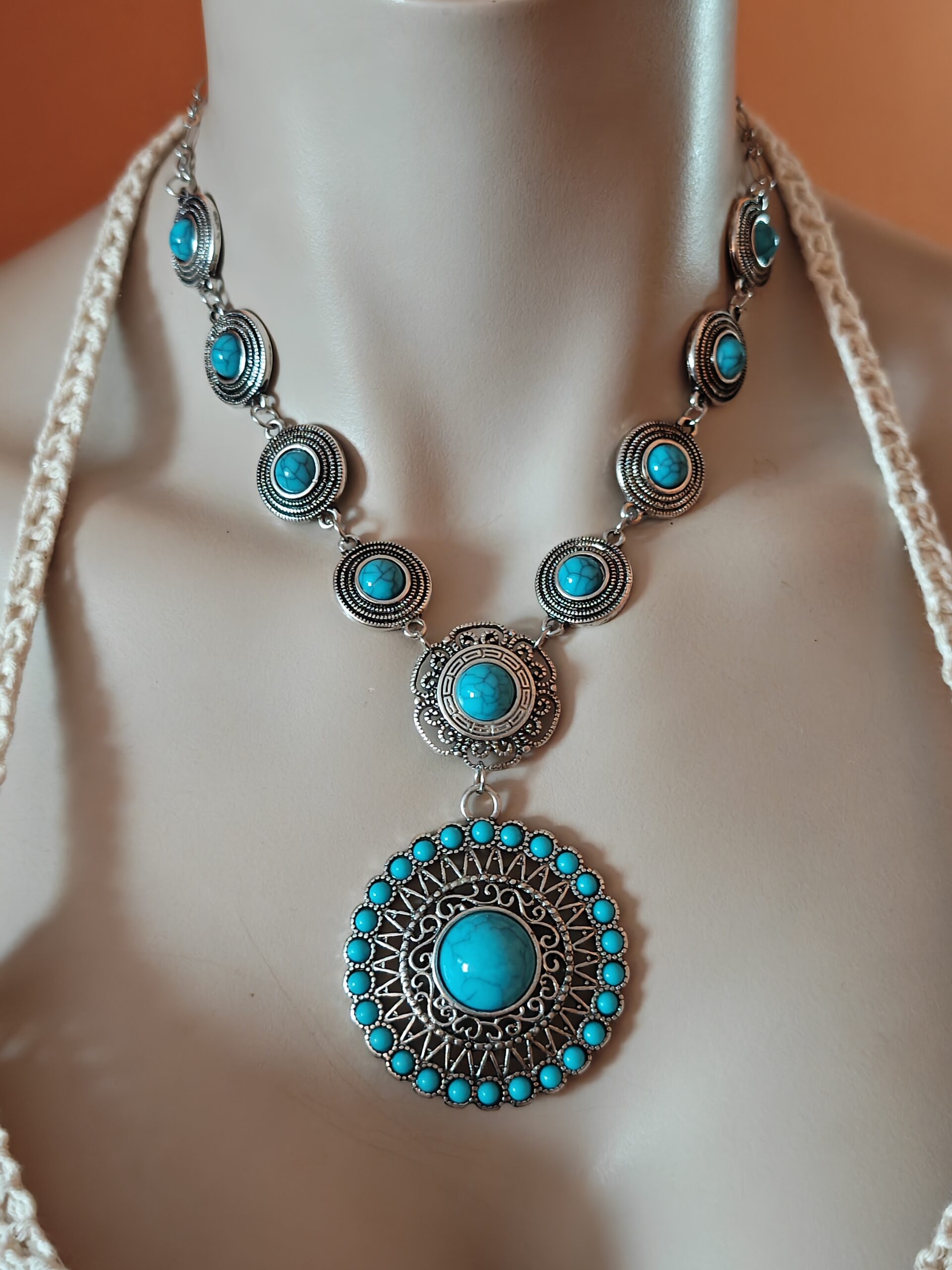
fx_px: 1833
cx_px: 476
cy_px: 635
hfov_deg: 29.1
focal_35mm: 50
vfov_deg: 38.2
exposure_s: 1/33.3
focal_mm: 6.57
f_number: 1.68
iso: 1288
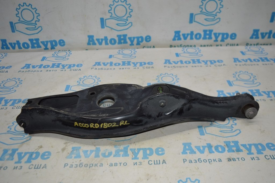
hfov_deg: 57.3
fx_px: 252
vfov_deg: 39.9
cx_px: 138
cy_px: 92
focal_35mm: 33
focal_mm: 22
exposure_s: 1/125
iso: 320
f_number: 4
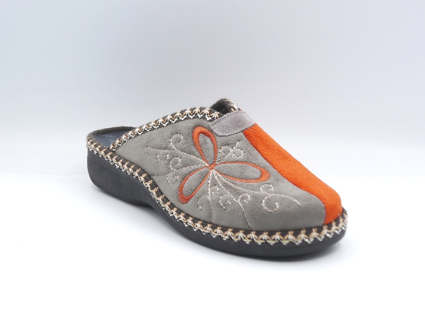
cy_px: 160
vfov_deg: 26.1
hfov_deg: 34.3
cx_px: 212
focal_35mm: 56
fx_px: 688
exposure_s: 1/200
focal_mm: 5.6
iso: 100
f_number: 4
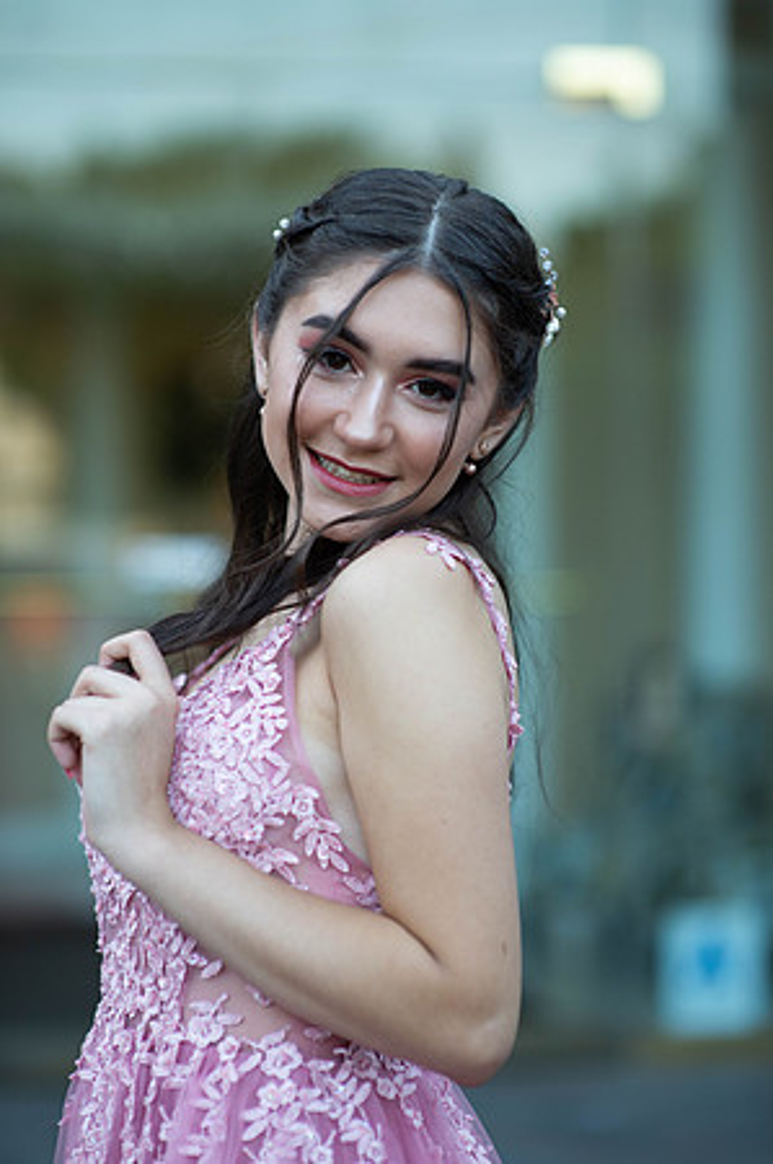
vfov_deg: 23.9
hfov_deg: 16.0
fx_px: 2744
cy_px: 582
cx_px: 386
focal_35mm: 85
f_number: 2
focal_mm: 85
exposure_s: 1/640
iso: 250
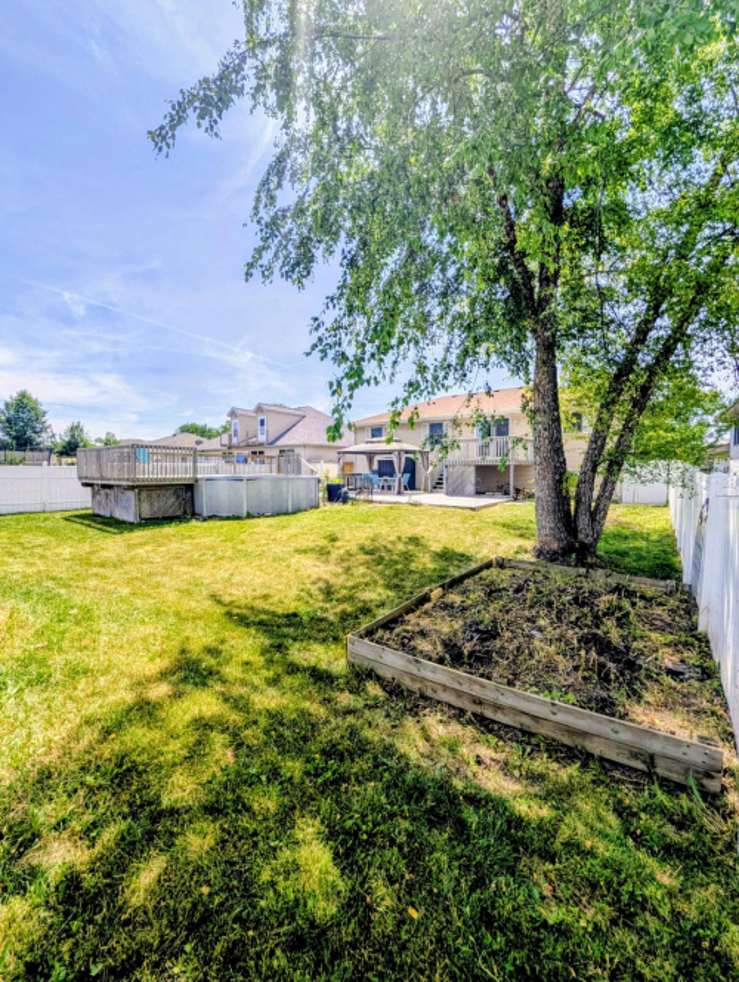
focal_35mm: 12
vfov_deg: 110.5
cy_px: 491
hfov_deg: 94.6
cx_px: 370
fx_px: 341
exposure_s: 1/3436
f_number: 1.7
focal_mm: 2.02
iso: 49
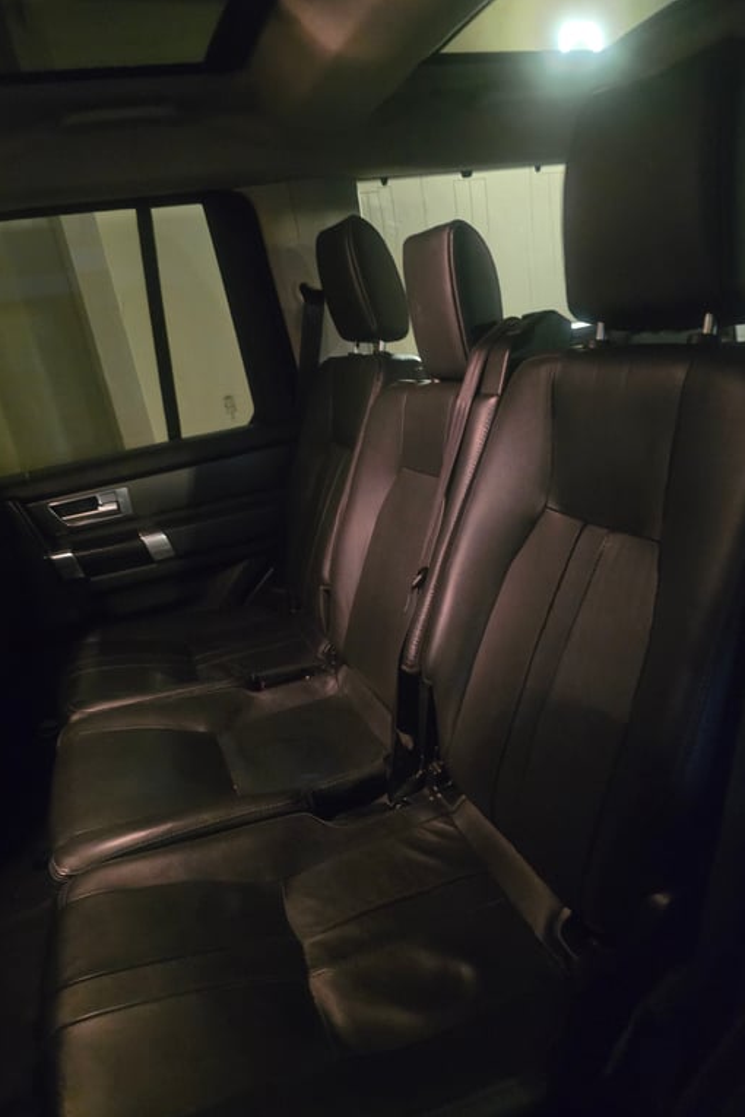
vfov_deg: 73.7
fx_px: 745
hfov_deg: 53.0
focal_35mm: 24
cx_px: 418
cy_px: 559
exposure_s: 1/15
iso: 5000
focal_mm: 6.3
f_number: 1.7
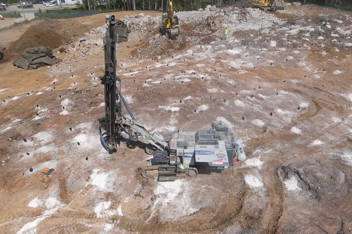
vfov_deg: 45.0
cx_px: 176
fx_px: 284
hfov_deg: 63.7
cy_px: 117
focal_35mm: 29
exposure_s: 1/2000
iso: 100
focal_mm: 10.57
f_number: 2.8
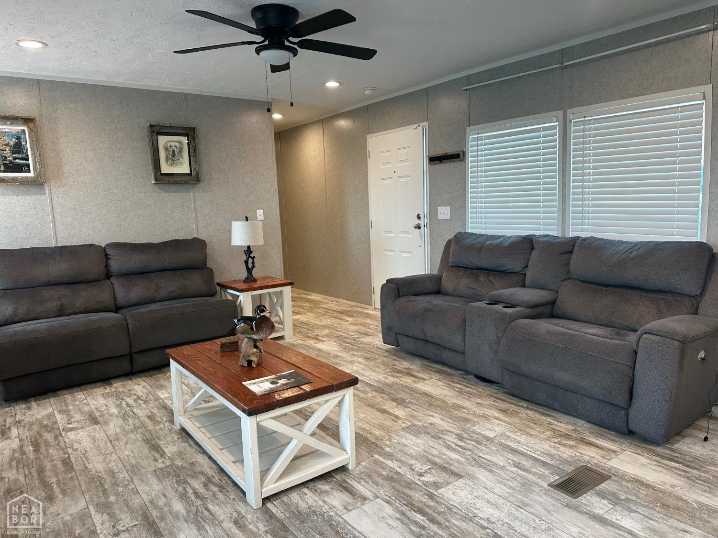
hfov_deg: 71.6
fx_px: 498
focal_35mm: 24
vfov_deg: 56.8
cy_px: 269
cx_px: 359
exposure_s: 1/120
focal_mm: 6.86
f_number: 1.78
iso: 160
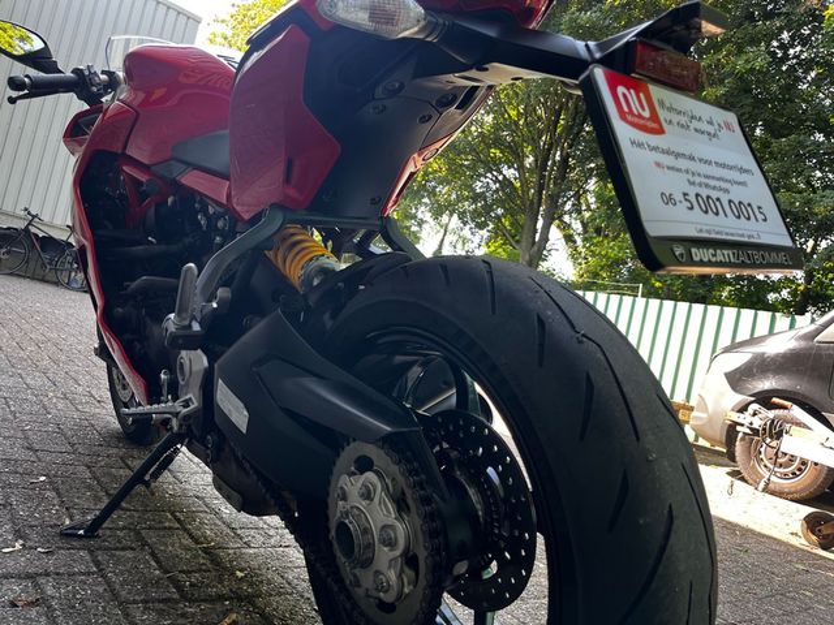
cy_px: 312
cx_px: 417
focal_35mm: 26
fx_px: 626
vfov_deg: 53.1
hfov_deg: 67.3
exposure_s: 1/121
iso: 50
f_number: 1.6
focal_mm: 5.1
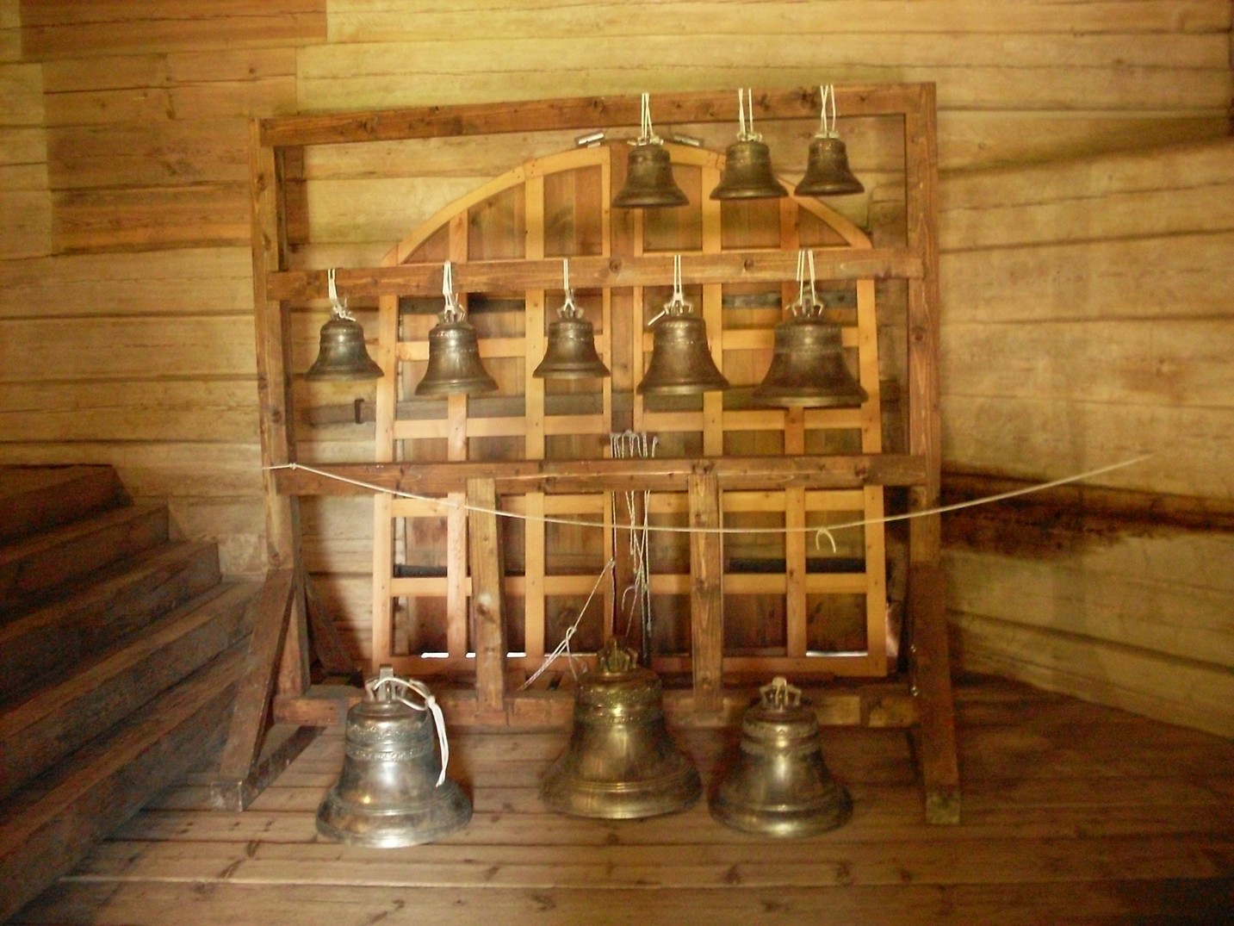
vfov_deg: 37.7
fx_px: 1355
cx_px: 617
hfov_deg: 49.0
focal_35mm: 38
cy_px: 463
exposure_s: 1/6
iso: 400
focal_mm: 6.3
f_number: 2.8
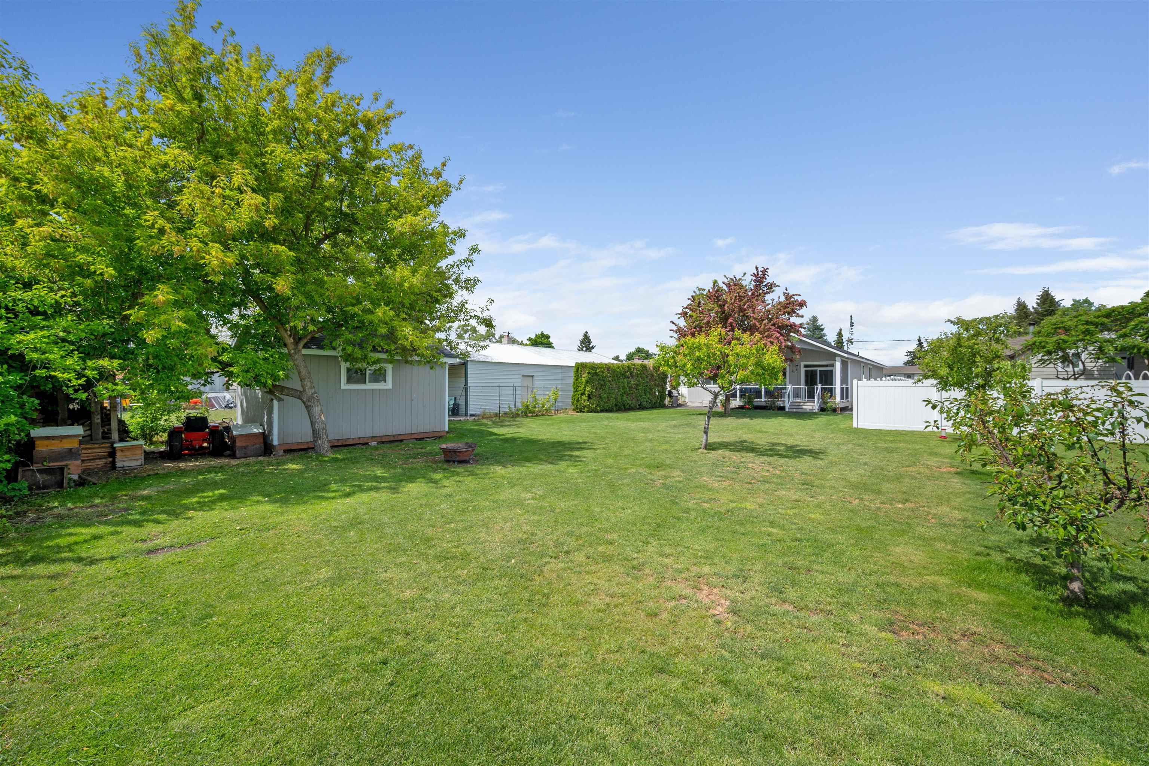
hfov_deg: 104.3
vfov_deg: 81.2
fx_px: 447
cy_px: 383
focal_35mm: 14
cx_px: 574
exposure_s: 1/30
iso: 100
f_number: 8
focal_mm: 14
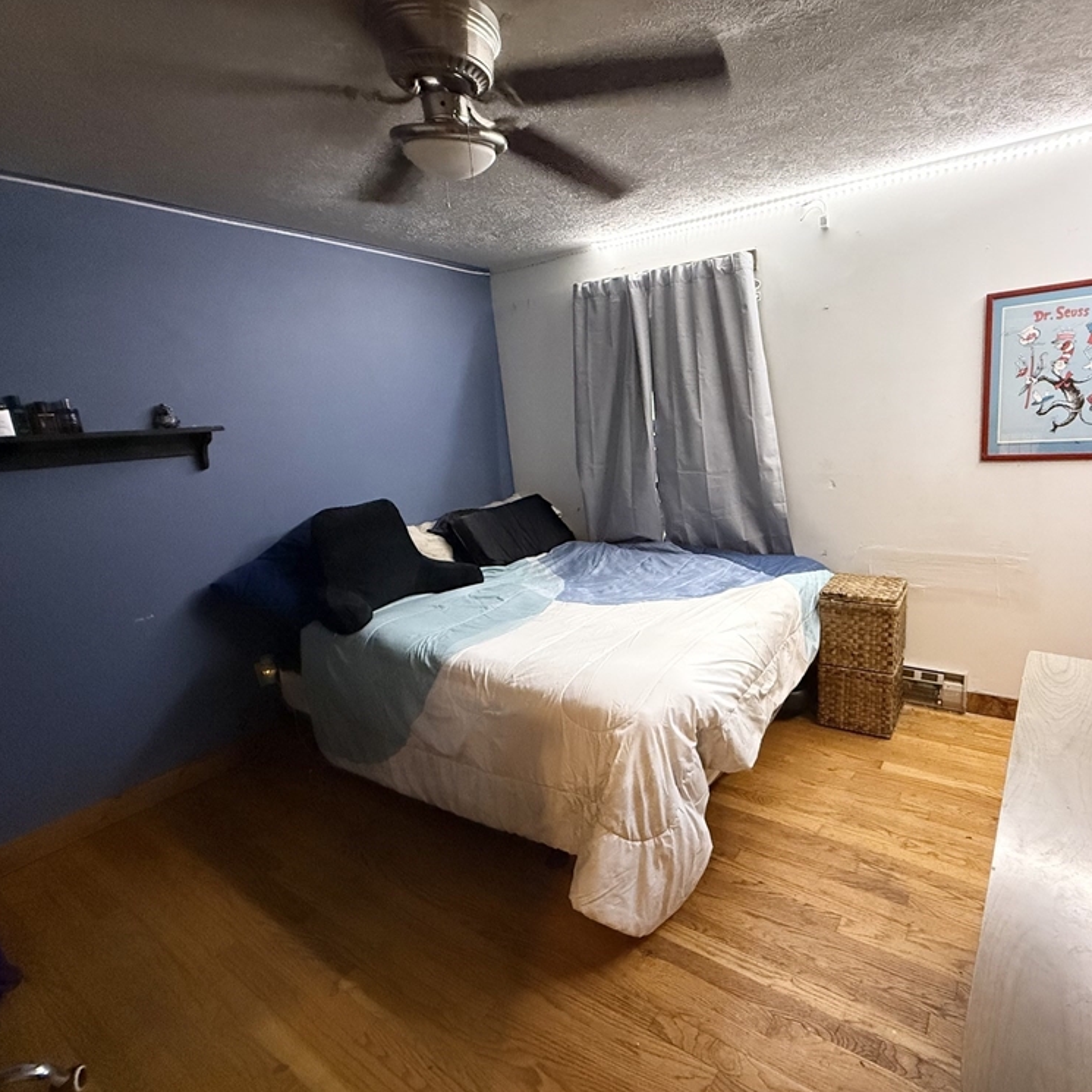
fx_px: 607
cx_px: 687
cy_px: 544
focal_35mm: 17
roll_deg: +3.1
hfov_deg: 82.3
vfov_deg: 84.0
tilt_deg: -11.6
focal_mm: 2.22
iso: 1000
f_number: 2.2
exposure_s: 1/60
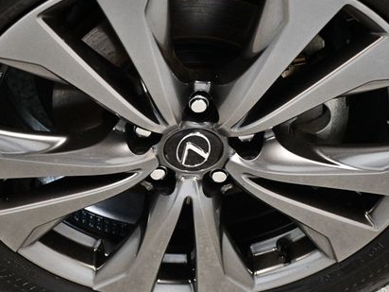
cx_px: 175
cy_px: 137
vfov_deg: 15.7
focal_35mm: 94
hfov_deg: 20.9
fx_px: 1056
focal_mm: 42
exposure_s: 1/80
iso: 3200
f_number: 4.5
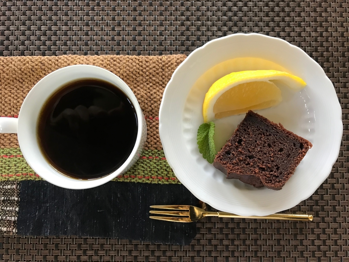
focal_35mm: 28
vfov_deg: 49.7
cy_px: 131
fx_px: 282
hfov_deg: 63.4
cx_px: 174
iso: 40
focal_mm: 3.99
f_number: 1.8
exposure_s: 1/15
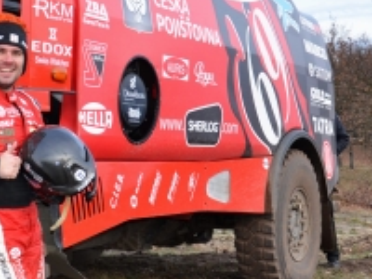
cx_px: 48
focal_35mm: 78
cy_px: 91
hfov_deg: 24.4
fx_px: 838
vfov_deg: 18.8
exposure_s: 1/160
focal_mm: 18
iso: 400
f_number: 4
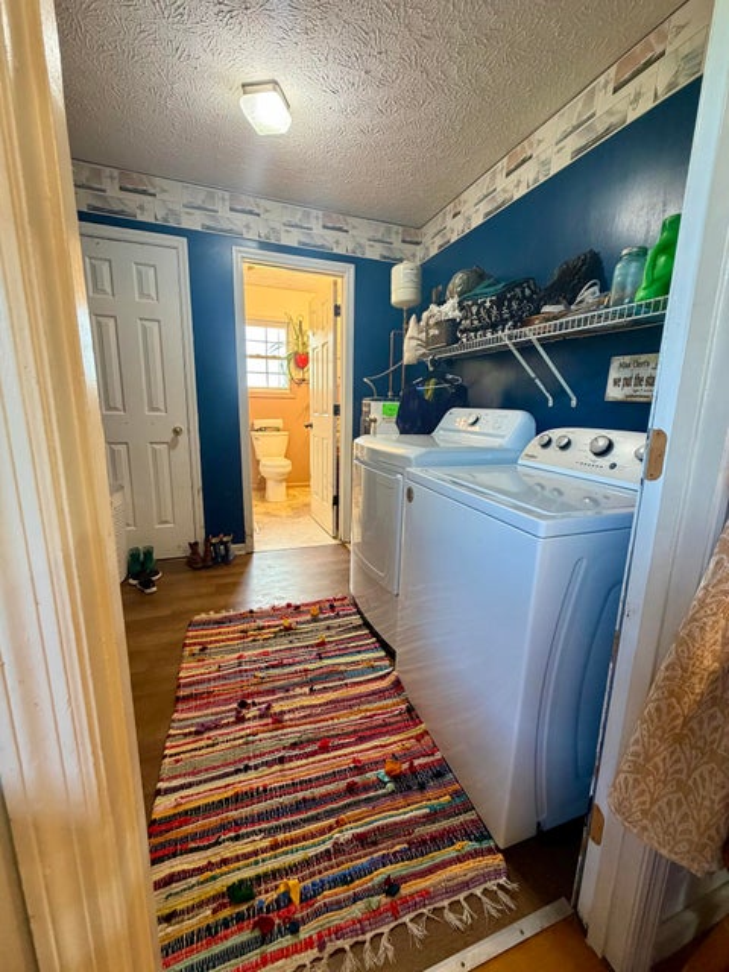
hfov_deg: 85.7
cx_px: 364
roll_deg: -1.6
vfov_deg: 102.1
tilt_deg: -11.1
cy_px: 486
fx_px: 393
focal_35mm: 14
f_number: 2.2
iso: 320
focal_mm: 2.22
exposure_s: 1/60
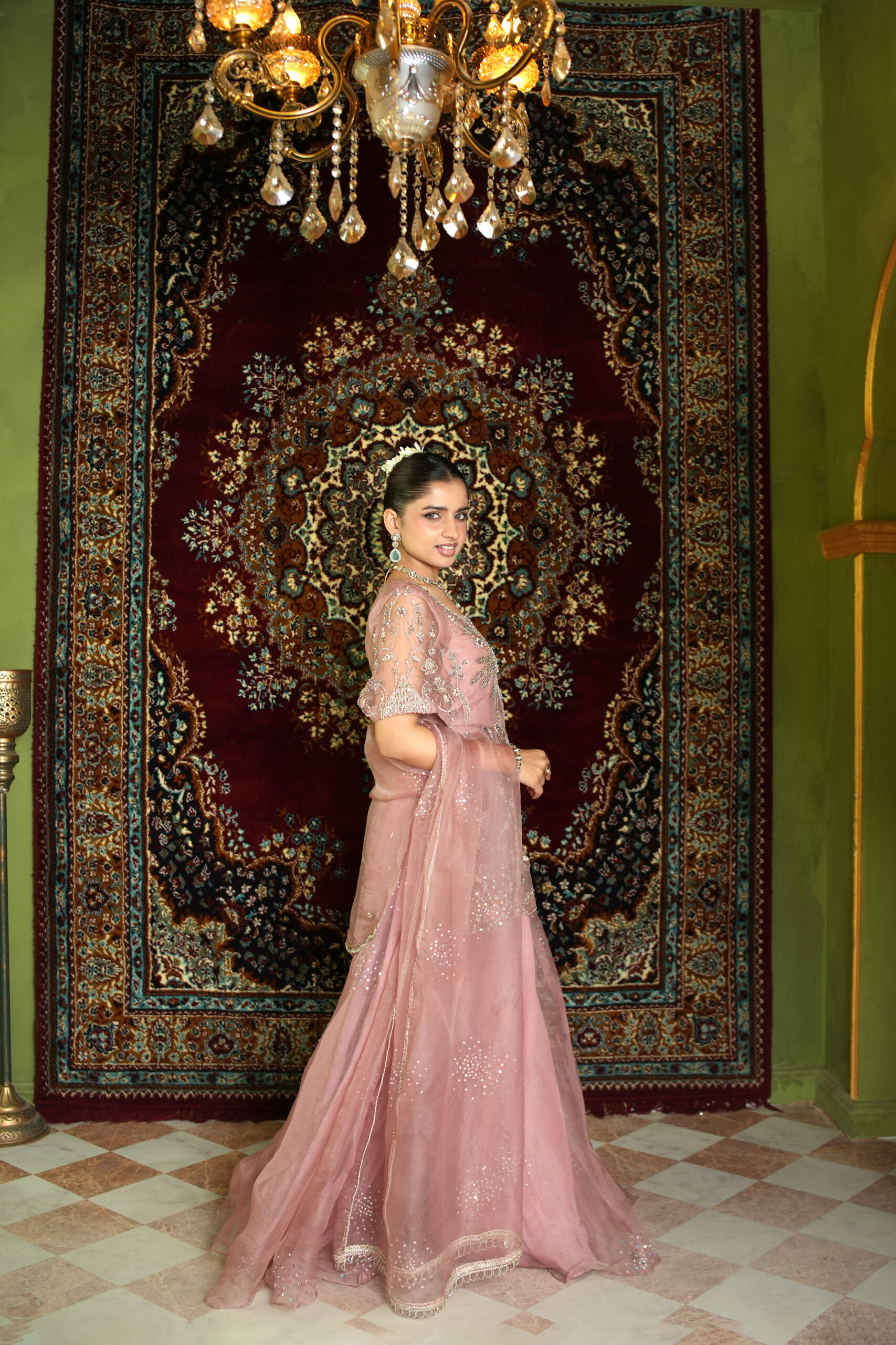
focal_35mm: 35
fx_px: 1306
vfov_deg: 54.4
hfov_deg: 37.9
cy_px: 672
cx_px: 448
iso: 400
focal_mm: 35
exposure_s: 1/200
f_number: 2.8
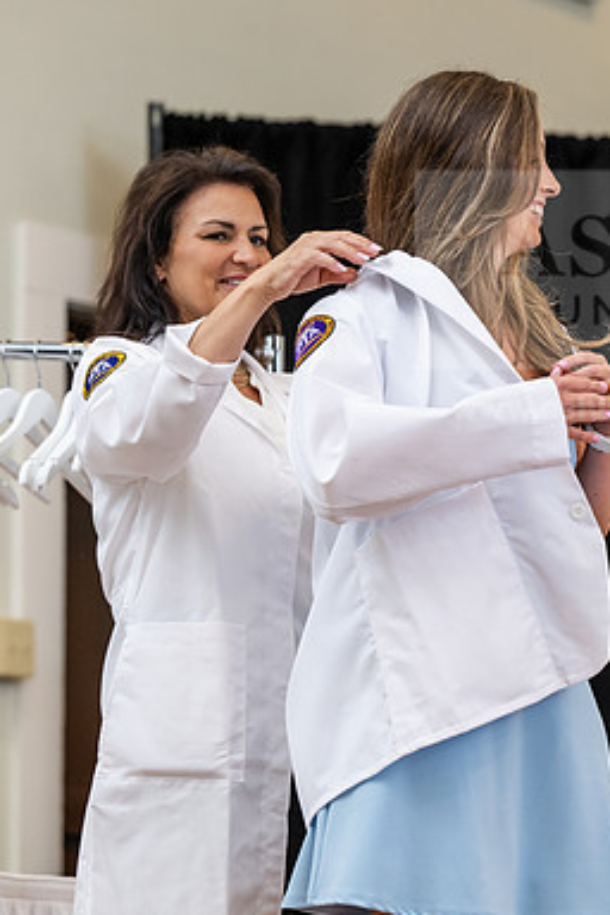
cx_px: 343
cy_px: 459
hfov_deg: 7.3
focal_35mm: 189
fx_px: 4803
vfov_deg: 10.9
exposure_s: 1/200
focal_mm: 125
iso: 1600
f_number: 3.5
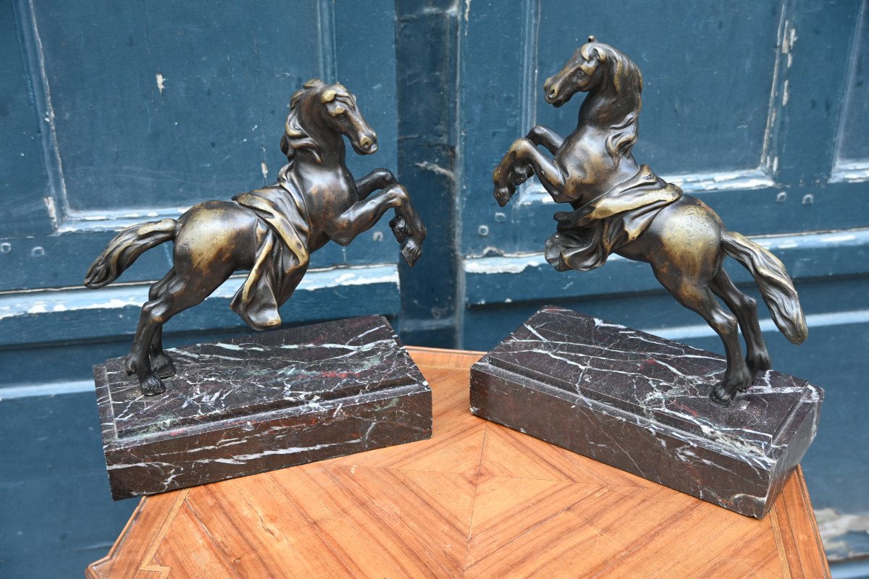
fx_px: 1050
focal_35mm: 44
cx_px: 434
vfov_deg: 30.8
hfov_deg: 45.0
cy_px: 290
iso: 110
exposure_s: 1/50
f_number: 4
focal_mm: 29
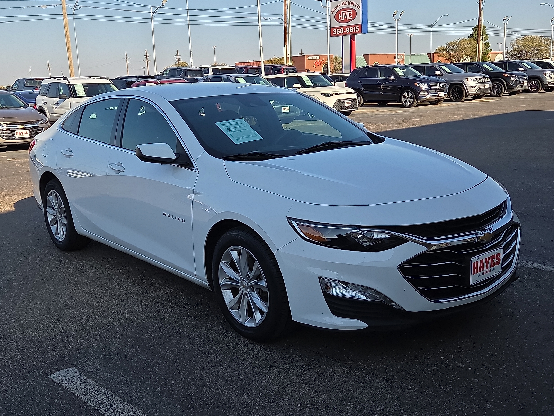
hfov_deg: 50.1
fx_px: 592
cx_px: 277
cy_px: 208
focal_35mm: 37
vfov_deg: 38.7
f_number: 1.8
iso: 25
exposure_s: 1/1000
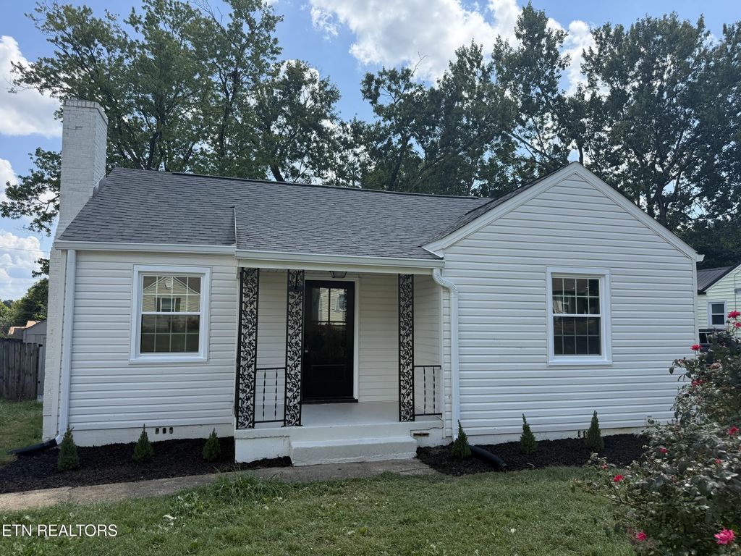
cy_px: 278
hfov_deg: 71.6
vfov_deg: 56.8
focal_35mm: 24
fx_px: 514
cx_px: 370
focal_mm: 6.76
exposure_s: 1/3584
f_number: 1.78
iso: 125
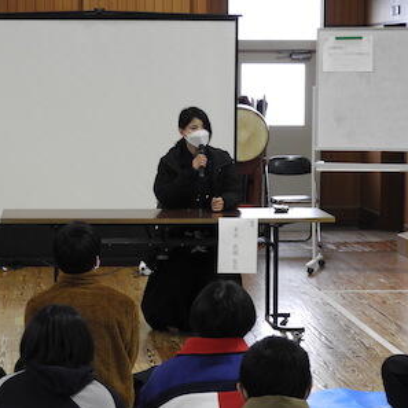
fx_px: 1667
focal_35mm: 125
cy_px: 205
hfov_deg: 13.9
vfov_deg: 14.0
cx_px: 136
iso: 400
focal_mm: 18.8
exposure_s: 1/25
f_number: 4.8
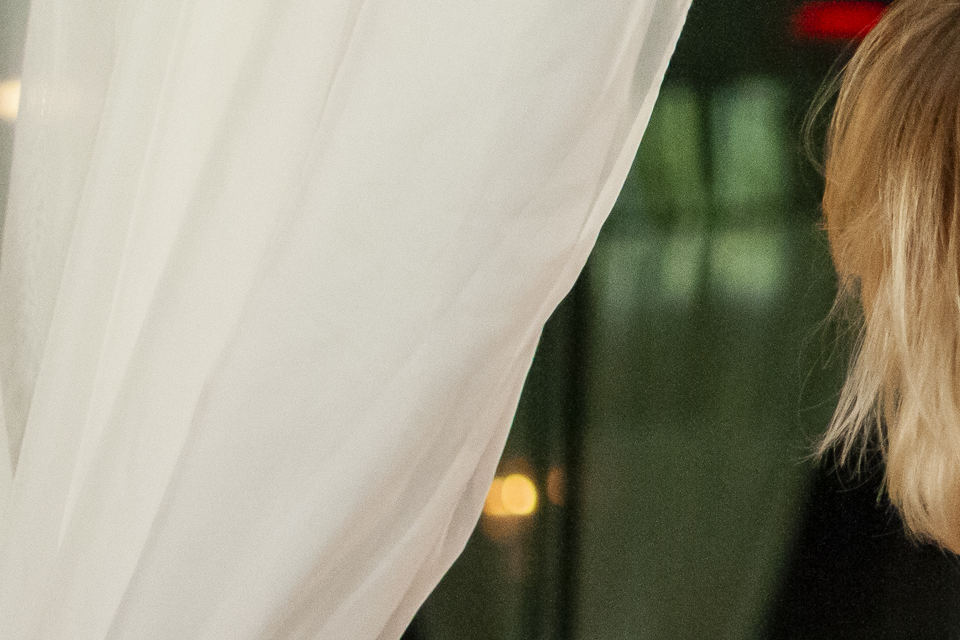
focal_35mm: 207
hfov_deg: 9.8
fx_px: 5520
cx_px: 1189
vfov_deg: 6.6
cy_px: 22
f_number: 1.6
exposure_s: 1/1000
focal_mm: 50
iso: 3200
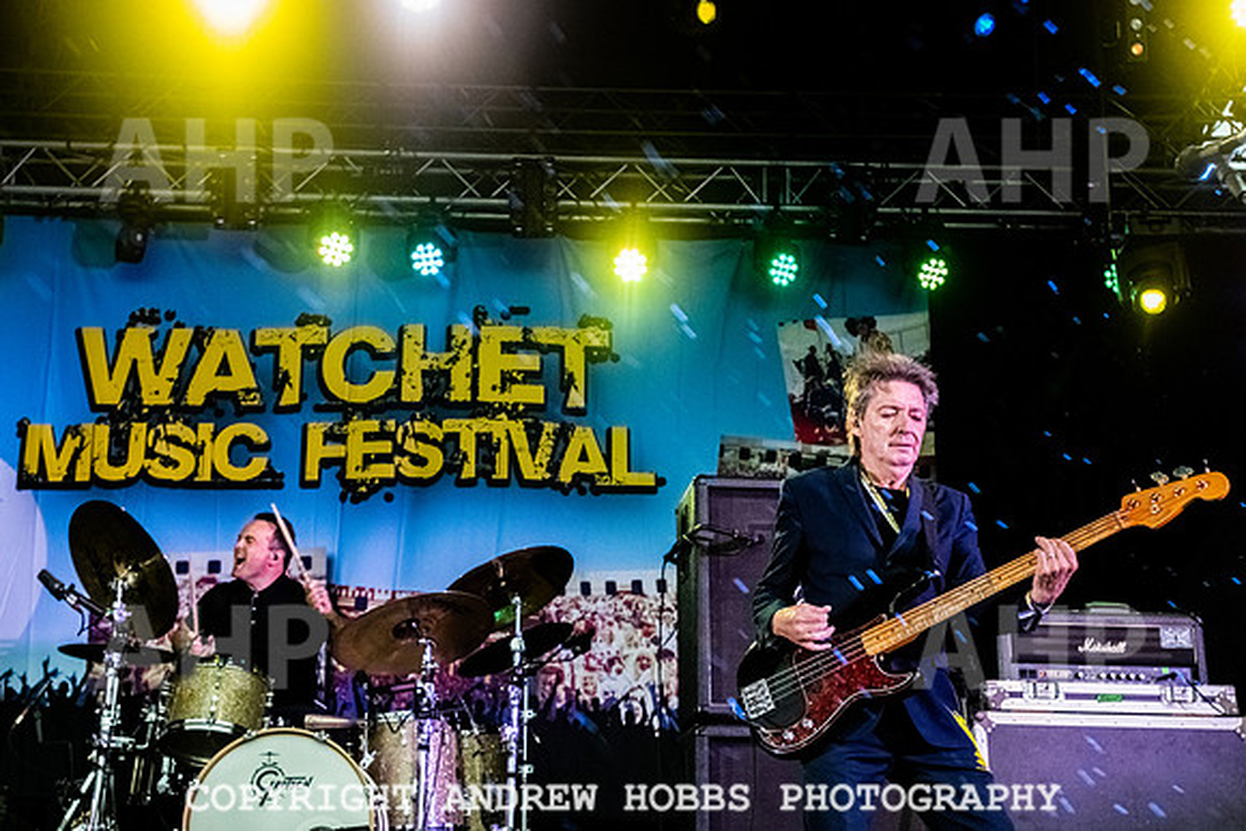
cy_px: 470
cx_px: 570
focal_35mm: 47
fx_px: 1617
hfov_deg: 42.1
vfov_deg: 28.8
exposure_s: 1/400
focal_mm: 35
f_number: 5
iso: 4000
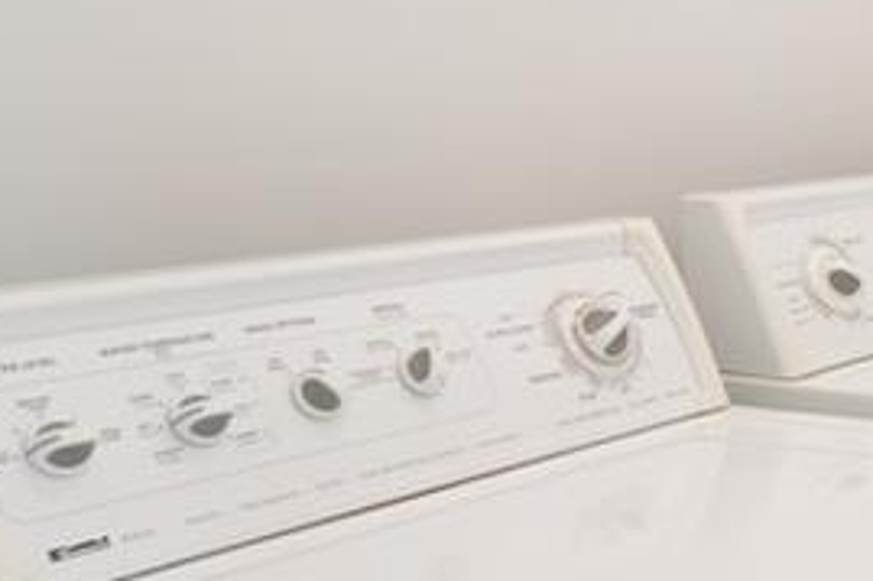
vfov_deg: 23.6
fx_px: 1381
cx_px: 1198
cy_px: 386
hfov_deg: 27.7
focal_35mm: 57
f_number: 5
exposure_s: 1/100
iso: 400
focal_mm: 10
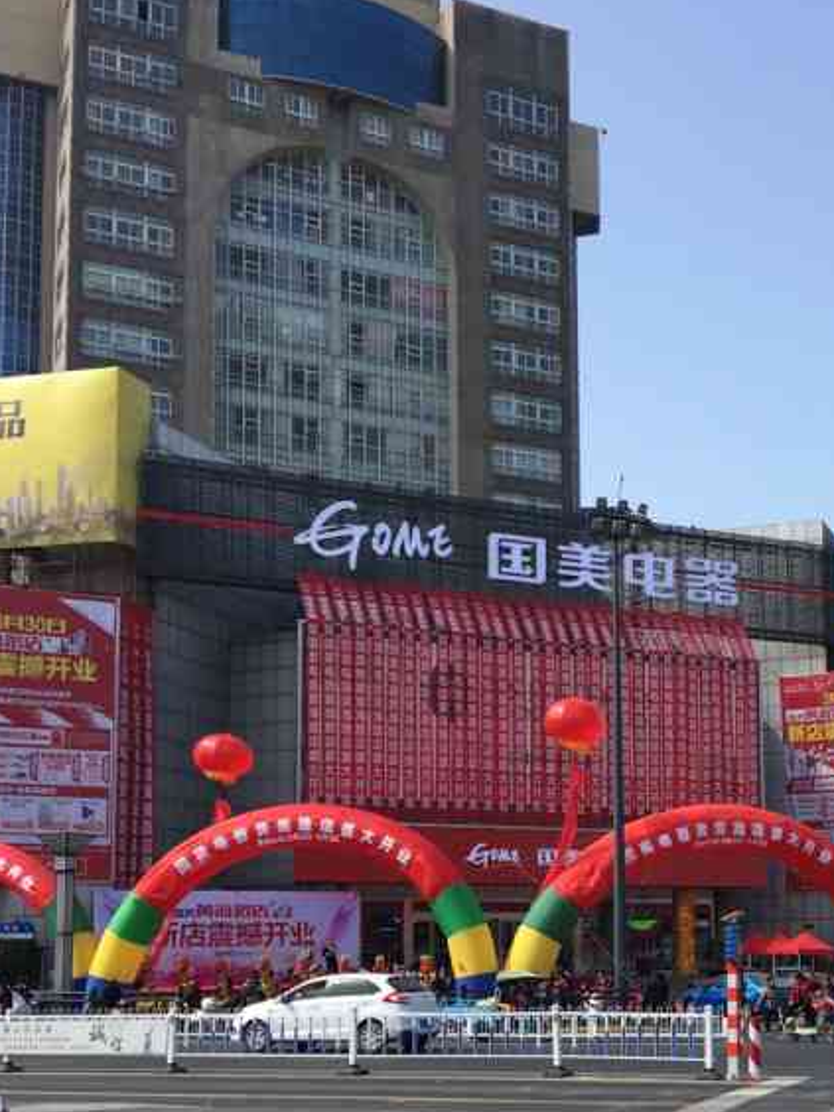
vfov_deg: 38.9
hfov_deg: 29.7
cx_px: 637
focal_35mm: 48
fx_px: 1542
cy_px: 786
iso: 25
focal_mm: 4.15
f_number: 2.2
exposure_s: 1/1241
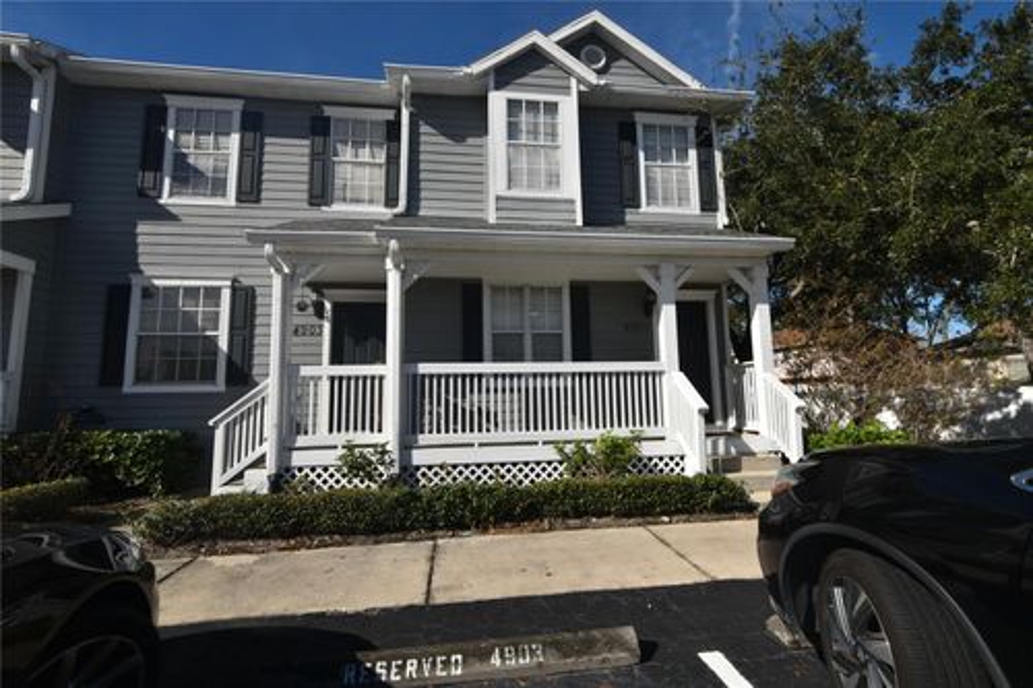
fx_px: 430
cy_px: 344
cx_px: 516
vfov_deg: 77.3
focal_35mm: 15
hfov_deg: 100.4
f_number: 10
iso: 100
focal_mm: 10
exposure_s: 1/200
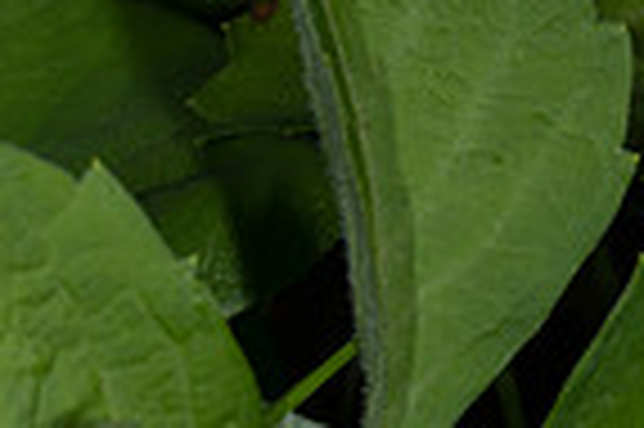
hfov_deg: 4.8
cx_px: -504
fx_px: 7630
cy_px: 146
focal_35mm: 427
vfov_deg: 3.2
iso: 64
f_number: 13
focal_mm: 105
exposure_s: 1/200
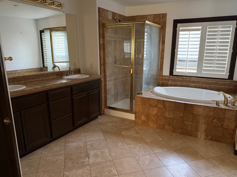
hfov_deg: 67.3
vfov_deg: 53.0
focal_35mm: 26
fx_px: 178
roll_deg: -0.2
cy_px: 94
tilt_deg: -13.3
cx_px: 126
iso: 800
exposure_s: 1/40
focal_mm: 6.76
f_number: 1.78
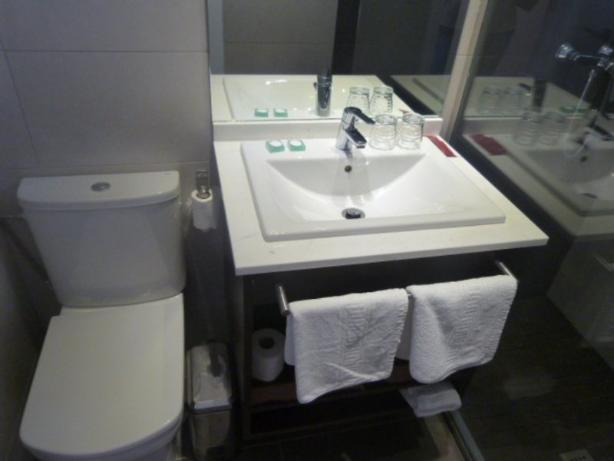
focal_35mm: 25
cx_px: 307
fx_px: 443
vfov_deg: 54.9
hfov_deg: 69.4
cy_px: 230
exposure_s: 1/60
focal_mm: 4.5
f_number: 2.8
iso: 320
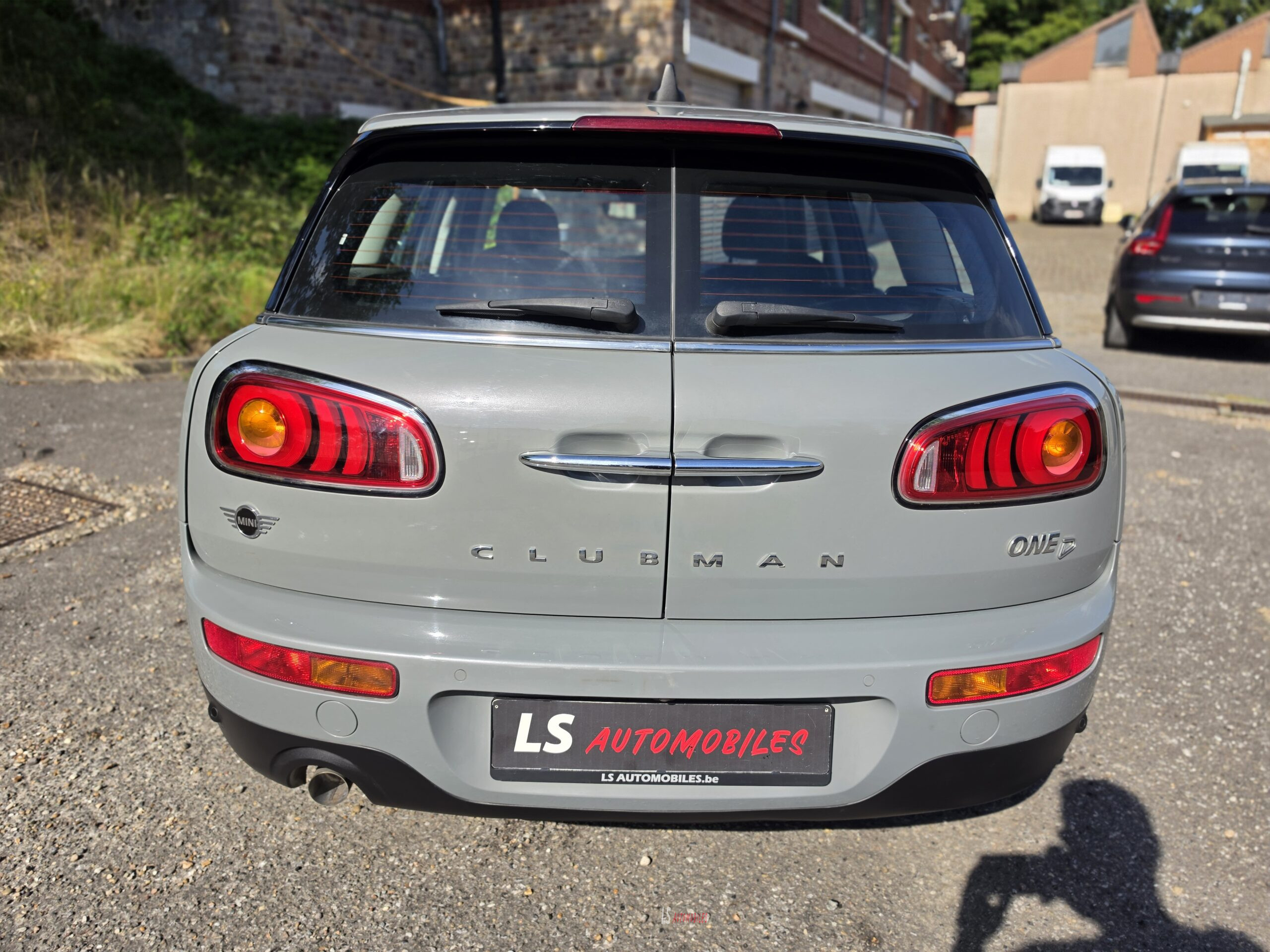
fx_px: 844
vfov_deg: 58.9
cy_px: 476
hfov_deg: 73.9
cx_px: 635
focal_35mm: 23
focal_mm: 6.5
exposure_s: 1/4648
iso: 64
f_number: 1.4
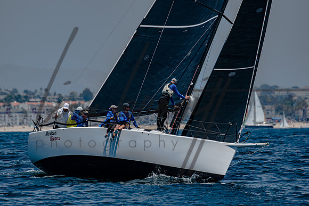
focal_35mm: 589
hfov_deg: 3.5
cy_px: 103
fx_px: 5054
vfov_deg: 2.3
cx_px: 154
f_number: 5.6
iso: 200
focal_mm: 380
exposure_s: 1/2000
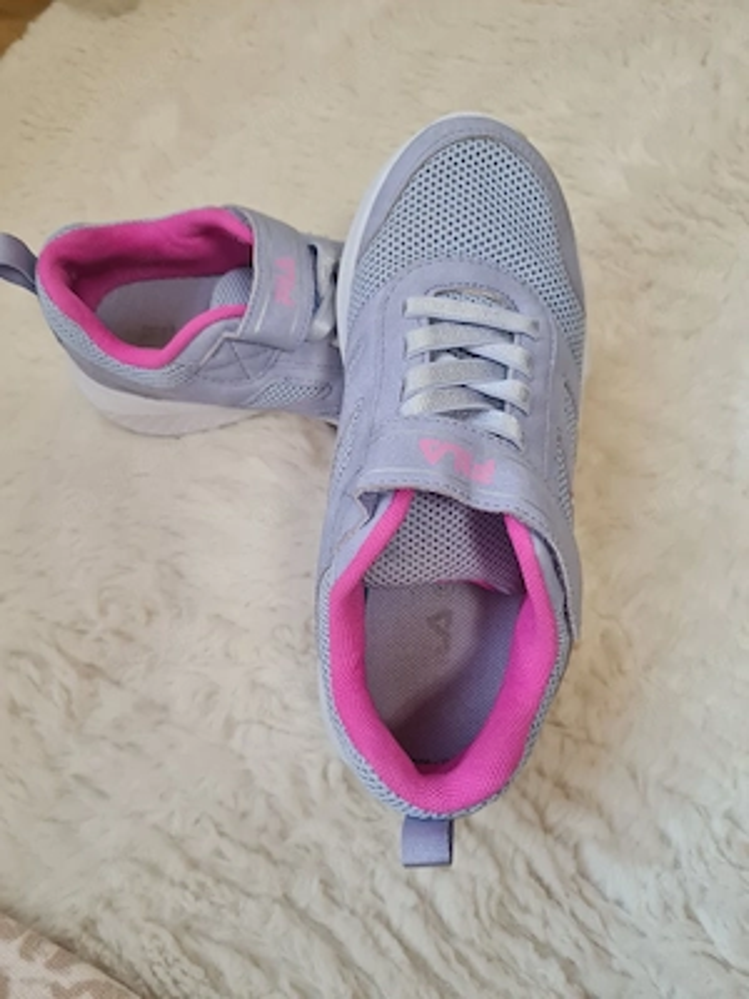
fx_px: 750
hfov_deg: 53.1
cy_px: 500
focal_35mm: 26
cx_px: 374
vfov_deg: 67.3
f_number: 1.8
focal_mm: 5.4
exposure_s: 1/50
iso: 320
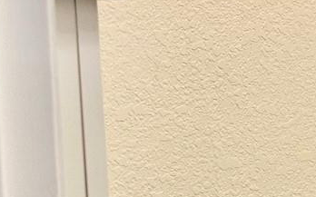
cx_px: 686
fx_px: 1007
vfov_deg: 11.0
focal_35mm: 117
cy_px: 217
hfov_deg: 14.1
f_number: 1.78
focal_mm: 6.86
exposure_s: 1/60
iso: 160
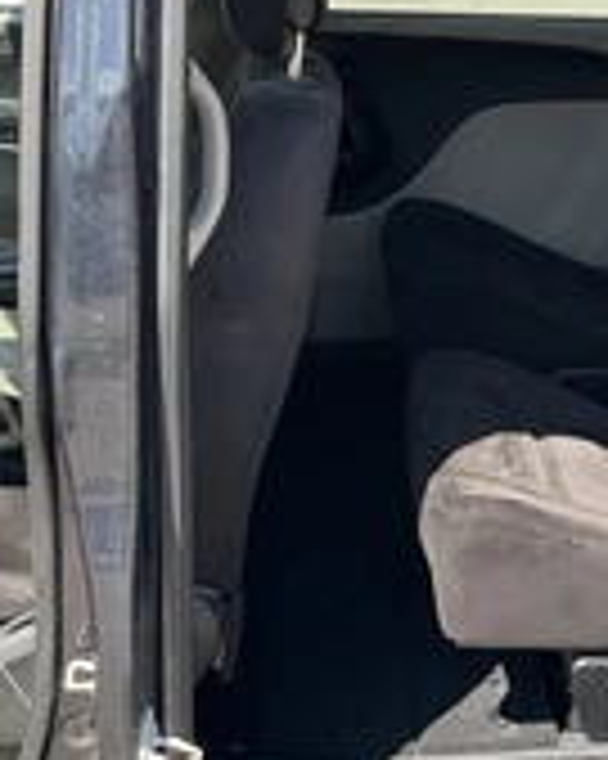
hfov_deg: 22.0
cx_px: 608
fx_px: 1508
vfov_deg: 28.3
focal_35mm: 67
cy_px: 432
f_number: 1.8
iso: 25
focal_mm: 3
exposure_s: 1/254
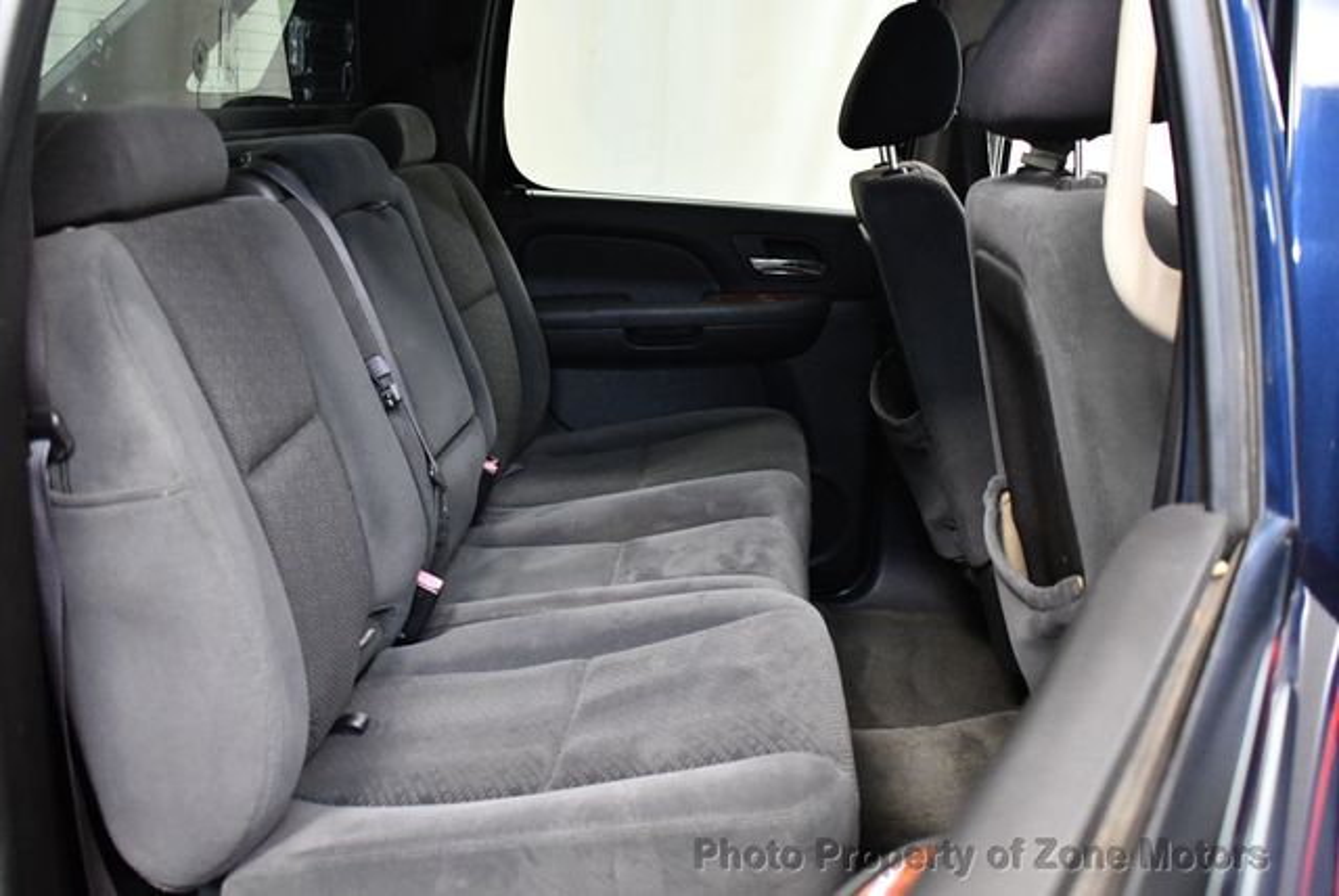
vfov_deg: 36.9
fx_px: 1340
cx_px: 670
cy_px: 448
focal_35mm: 36
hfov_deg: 53.1
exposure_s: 1/60
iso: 4500
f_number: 3.5
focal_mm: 18
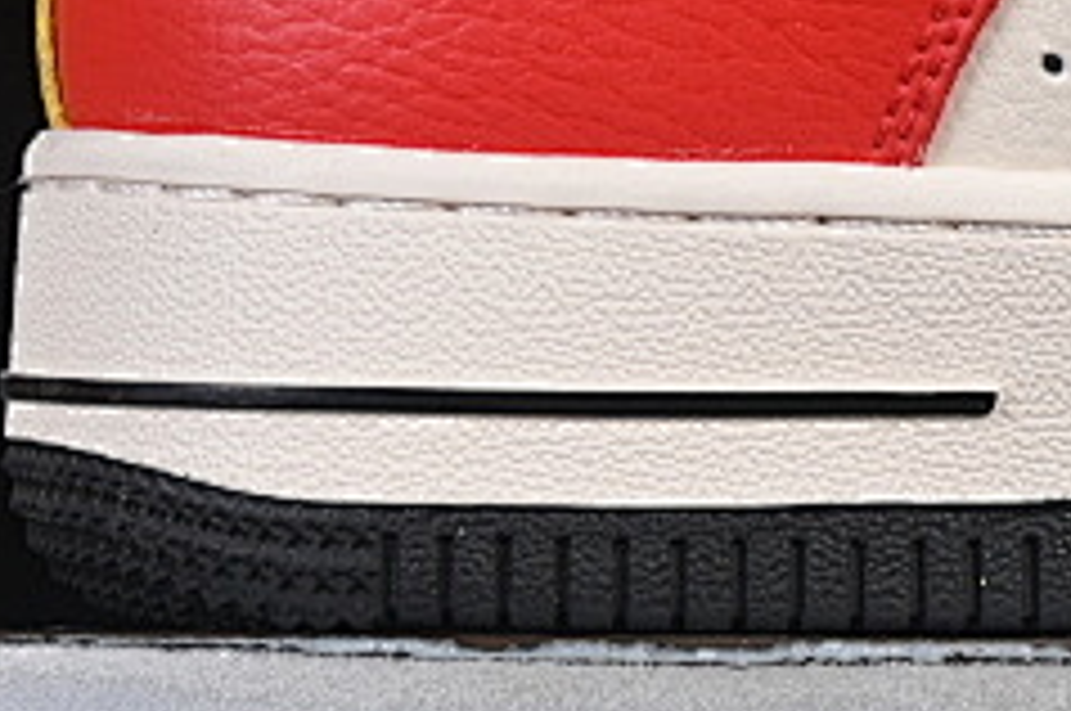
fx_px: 10131
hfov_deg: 6.0
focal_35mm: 341
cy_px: -378
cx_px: 1593
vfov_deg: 4.0
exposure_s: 1/80
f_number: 8
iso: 160
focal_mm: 50
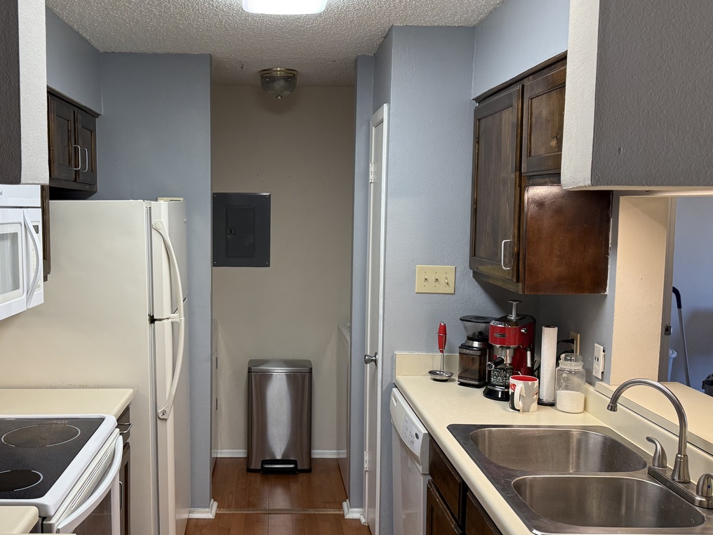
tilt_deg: -4.0
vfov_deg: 41.8
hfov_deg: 53.5
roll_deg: -0.4
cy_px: 266
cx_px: 277
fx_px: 700
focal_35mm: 34
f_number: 1.78
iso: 200
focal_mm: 6.76
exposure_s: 1/120
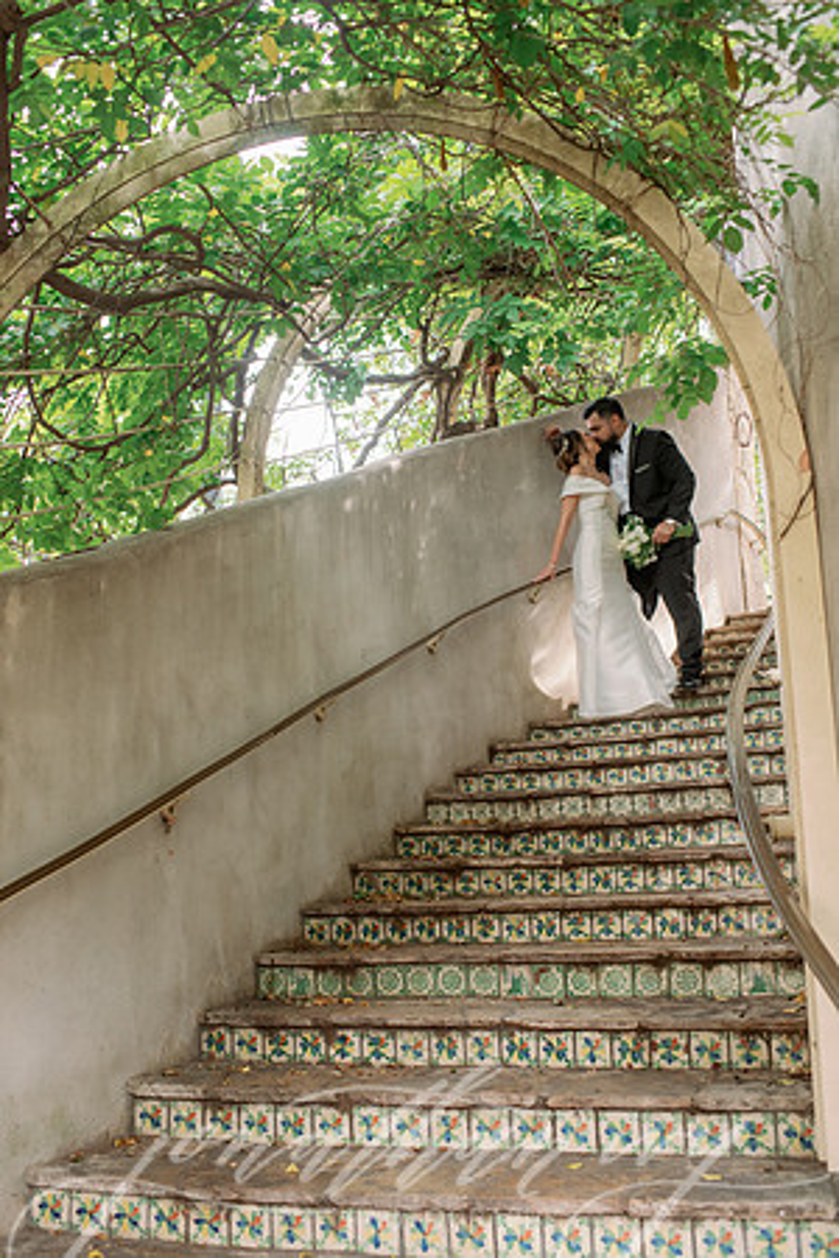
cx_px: 420
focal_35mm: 35
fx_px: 1223
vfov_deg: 54.4
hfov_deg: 37.9
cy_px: 629
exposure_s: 1/500
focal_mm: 35
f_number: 3.5
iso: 800
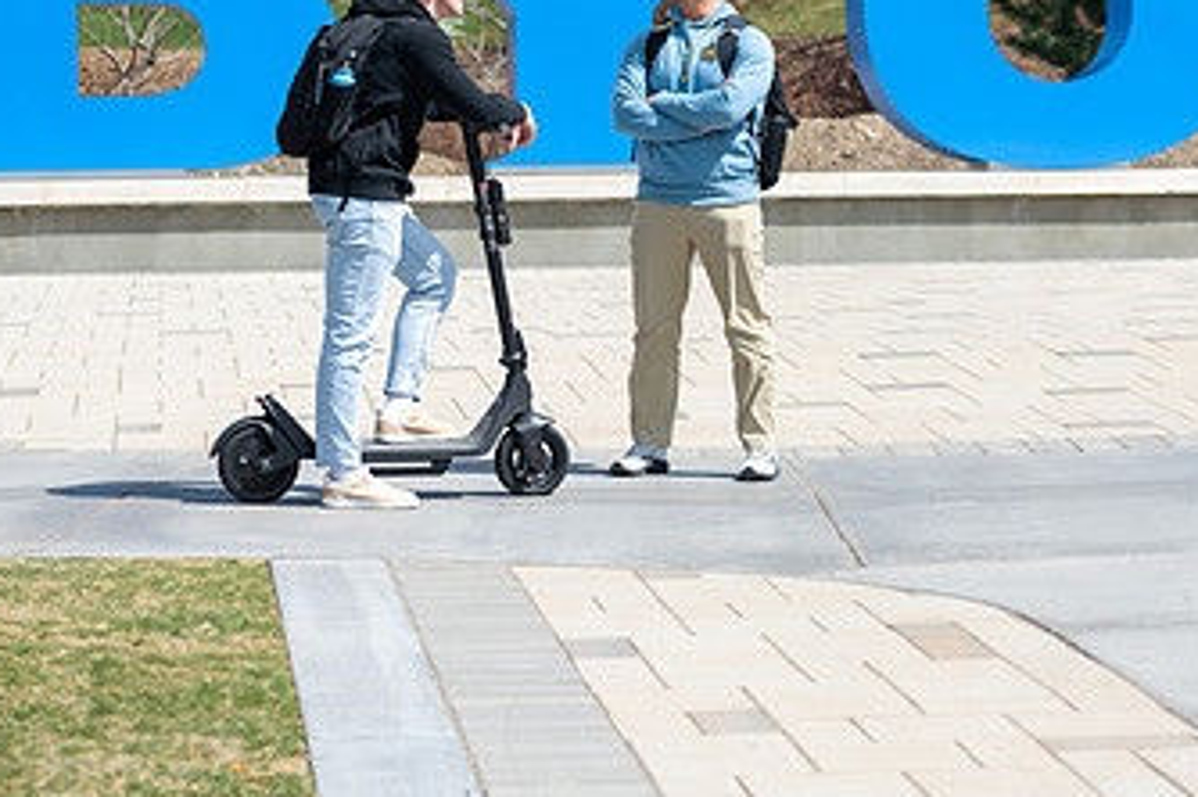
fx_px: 4189
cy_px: 203
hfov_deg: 16.3
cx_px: 746
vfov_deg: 10.8
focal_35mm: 126
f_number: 2.8
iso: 50
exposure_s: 1/800
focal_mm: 70
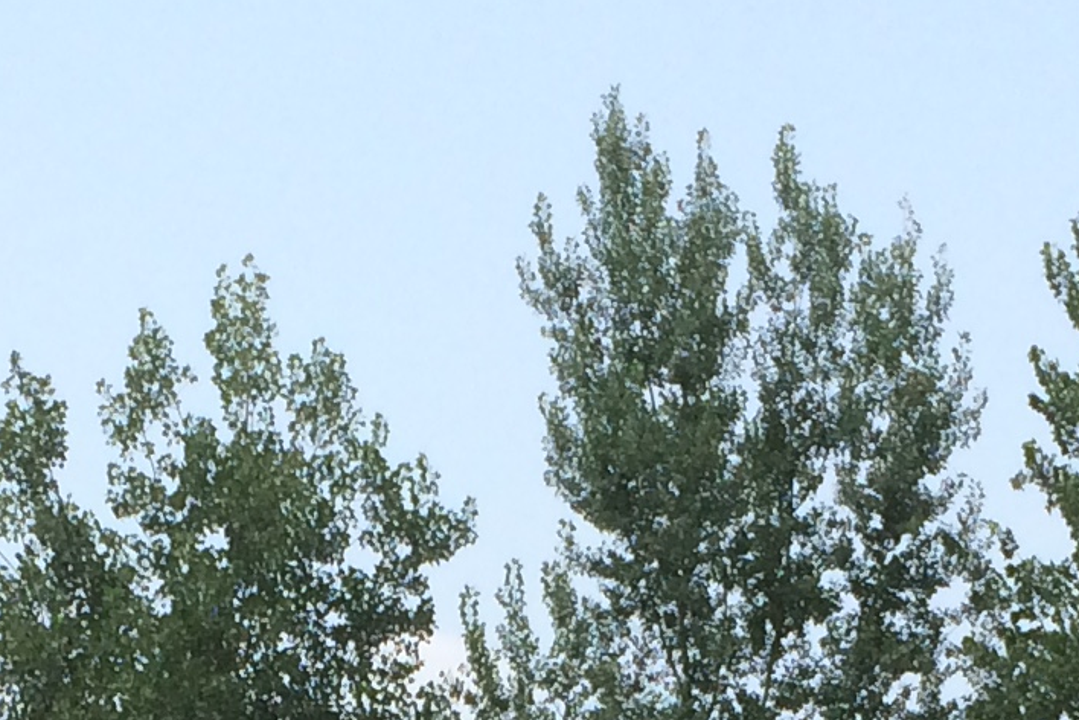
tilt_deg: -2.4
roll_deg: -1.8
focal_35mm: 139
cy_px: 1589
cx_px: 308
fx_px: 4166
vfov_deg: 9.1
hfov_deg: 14.7
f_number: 2.2
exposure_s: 1/1282
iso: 32
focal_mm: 4.15
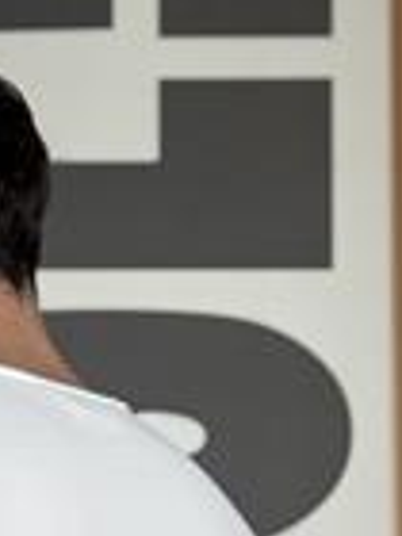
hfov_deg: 8.0
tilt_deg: +4.0
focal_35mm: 183
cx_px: -107
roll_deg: -0.4
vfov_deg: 10.6
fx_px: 2834
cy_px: 641
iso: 50
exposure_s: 1/159
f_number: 1.78
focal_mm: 6.76
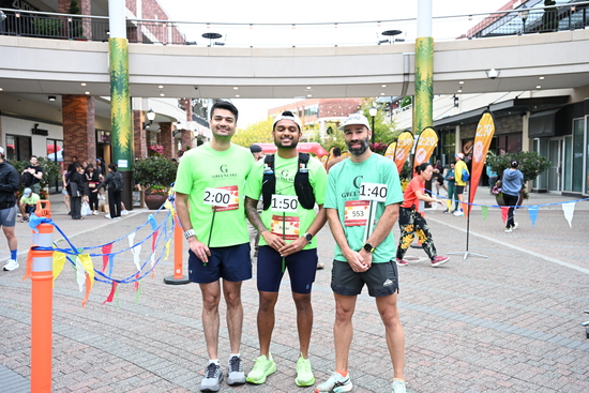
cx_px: 294
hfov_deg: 59.5
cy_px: 196
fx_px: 515
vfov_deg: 41.7
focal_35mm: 32
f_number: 4
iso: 2000
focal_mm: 31.5
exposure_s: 1/250
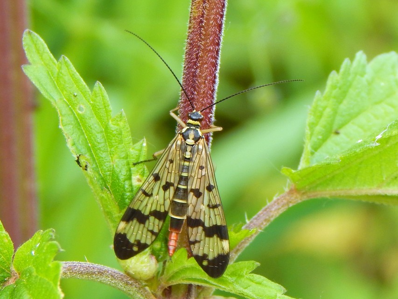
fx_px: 1621
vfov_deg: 10.5
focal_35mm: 141
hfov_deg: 14.0
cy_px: 150
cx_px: 199
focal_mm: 25.3
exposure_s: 1/40
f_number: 4.9
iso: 125
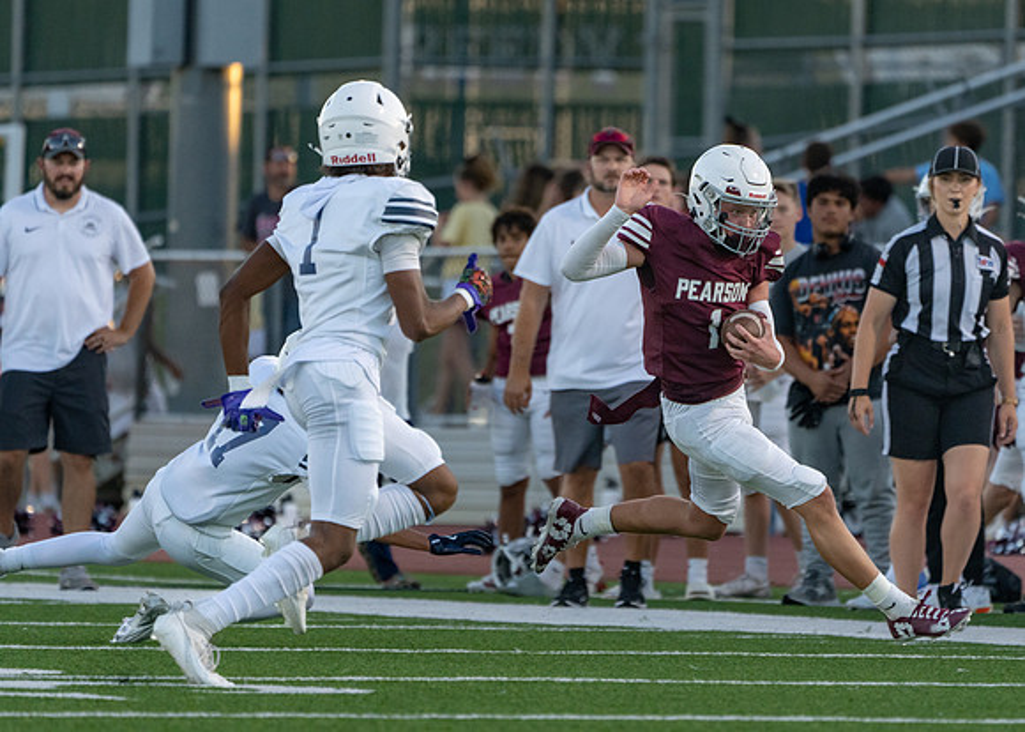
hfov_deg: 3.7
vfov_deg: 2.7
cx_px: 615
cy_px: 339
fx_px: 15783
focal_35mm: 542
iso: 1600
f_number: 5.6
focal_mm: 400
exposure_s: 1/1250
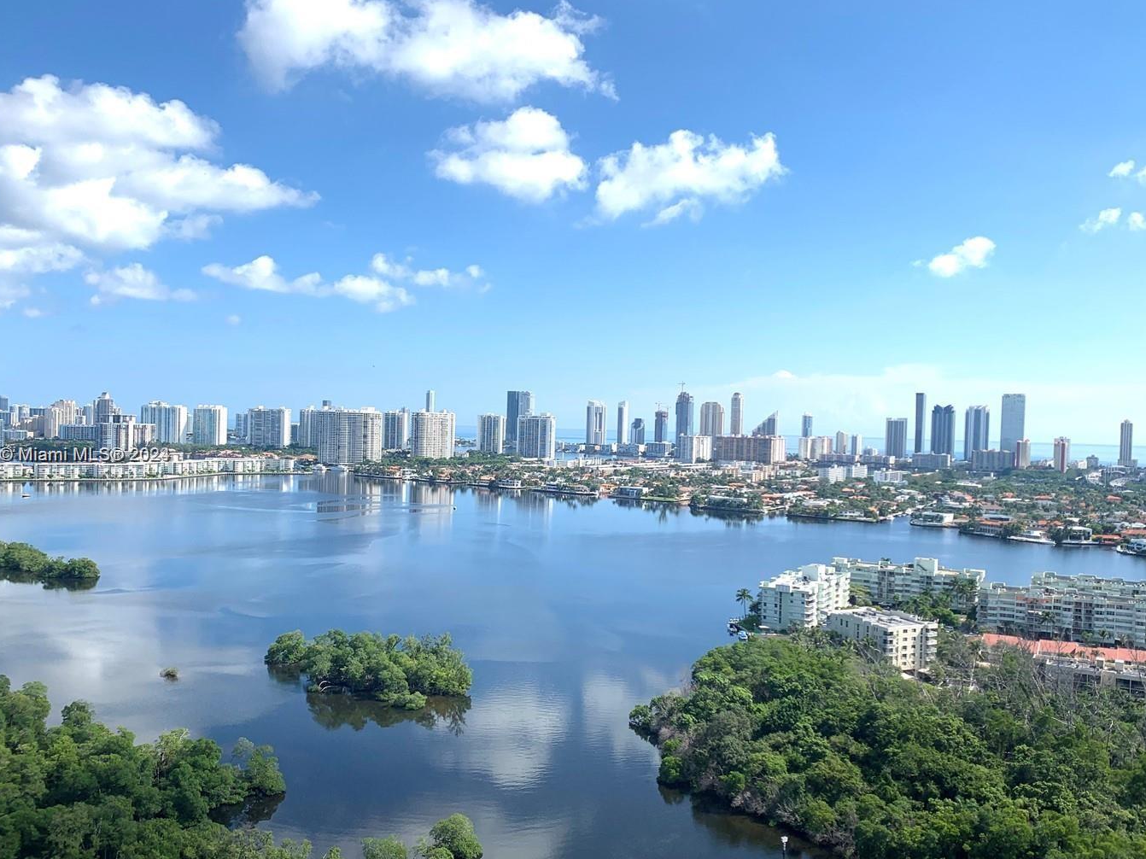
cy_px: 456
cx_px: 580
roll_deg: -1.4
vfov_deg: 45.4
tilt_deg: -2.2
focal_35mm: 31
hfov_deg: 58.4
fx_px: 1026
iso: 25
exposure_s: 1/2994
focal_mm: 4.25
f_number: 1.8
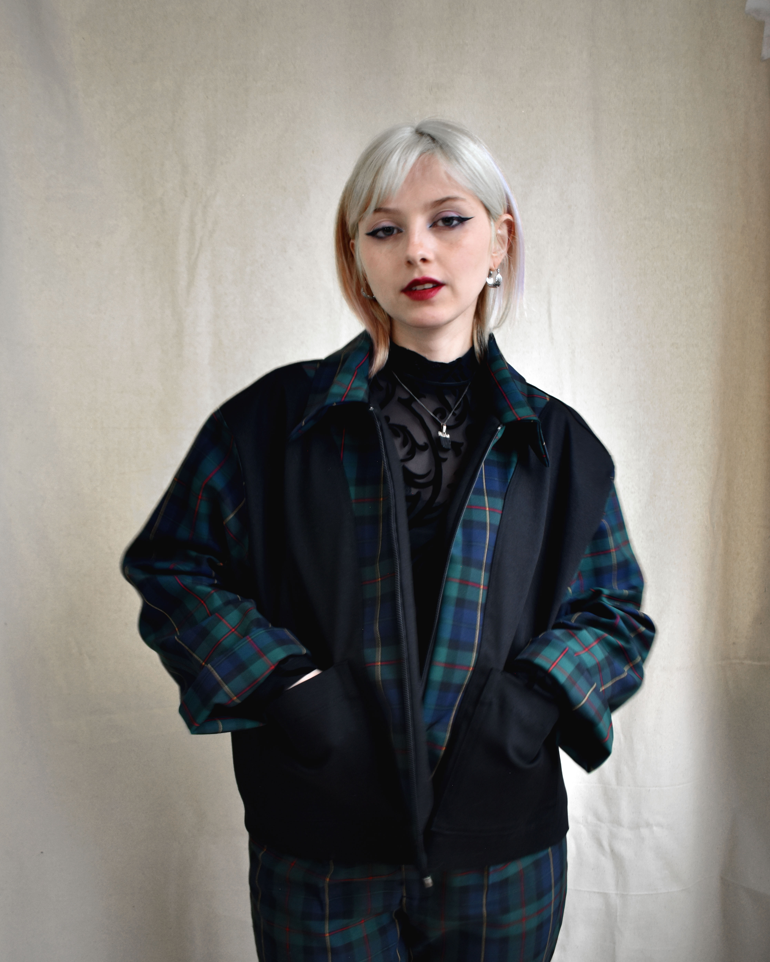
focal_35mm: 31
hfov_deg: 47.1
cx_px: 392
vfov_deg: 57.1
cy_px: 506
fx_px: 883
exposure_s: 1/6
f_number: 3.5
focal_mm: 18
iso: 500
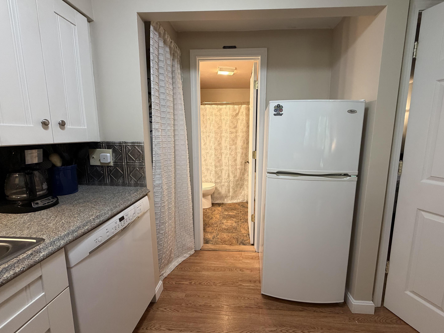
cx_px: 234
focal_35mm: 15
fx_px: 192
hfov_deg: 98.1
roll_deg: -0.9
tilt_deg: -8.0
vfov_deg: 81.7
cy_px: 162
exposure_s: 1/60
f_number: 2.2
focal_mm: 2.22
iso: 250
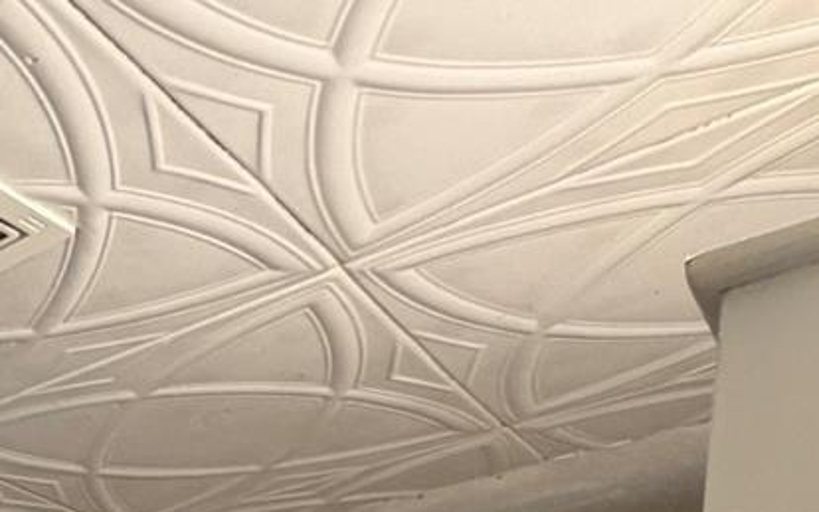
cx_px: -174
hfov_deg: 30.9
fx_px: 1228
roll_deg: +1.8
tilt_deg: -9.7
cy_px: 1139
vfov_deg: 15.8
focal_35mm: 55
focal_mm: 2.22
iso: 250
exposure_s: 1/120
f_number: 2.2
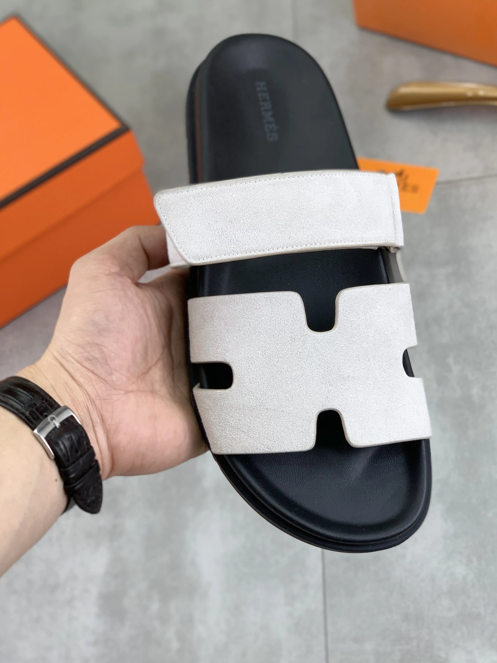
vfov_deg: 30.7
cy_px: 310
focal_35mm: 63
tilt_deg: -52.6
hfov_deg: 23.3
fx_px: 1206
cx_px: 286
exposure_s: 1/100
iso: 20
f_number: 2.4
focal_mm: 6
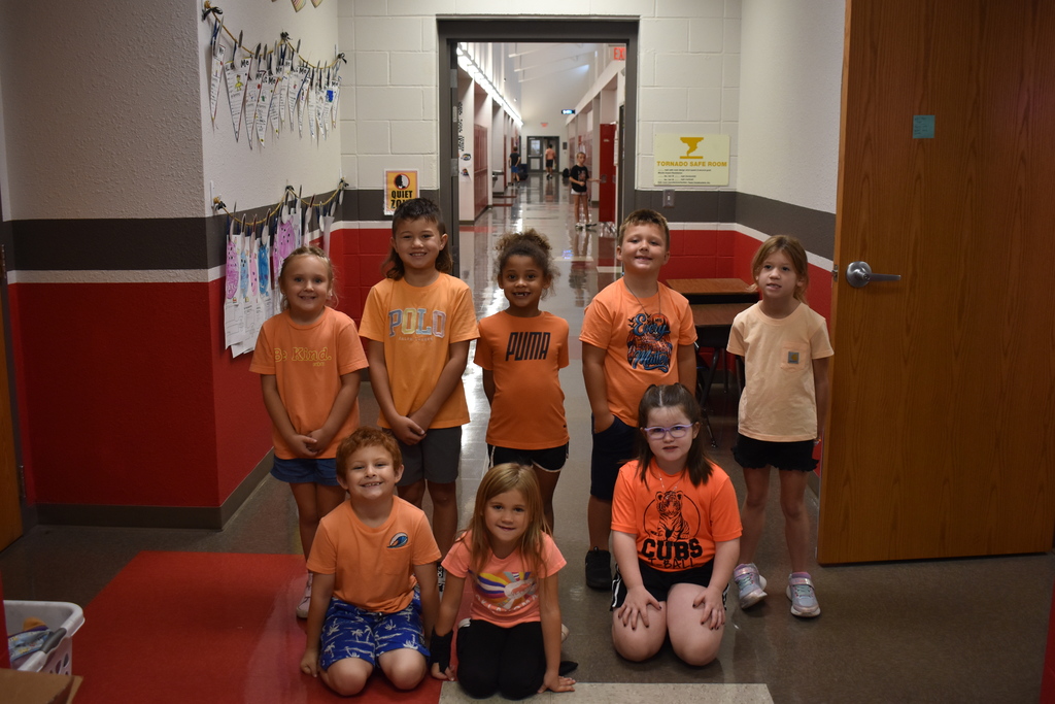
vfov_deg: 36.9
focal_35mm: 36
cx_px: 528
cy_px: 352
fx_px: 1055
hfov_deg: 53.1
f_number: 3.8
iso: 800
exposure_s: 1/125
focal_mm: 24
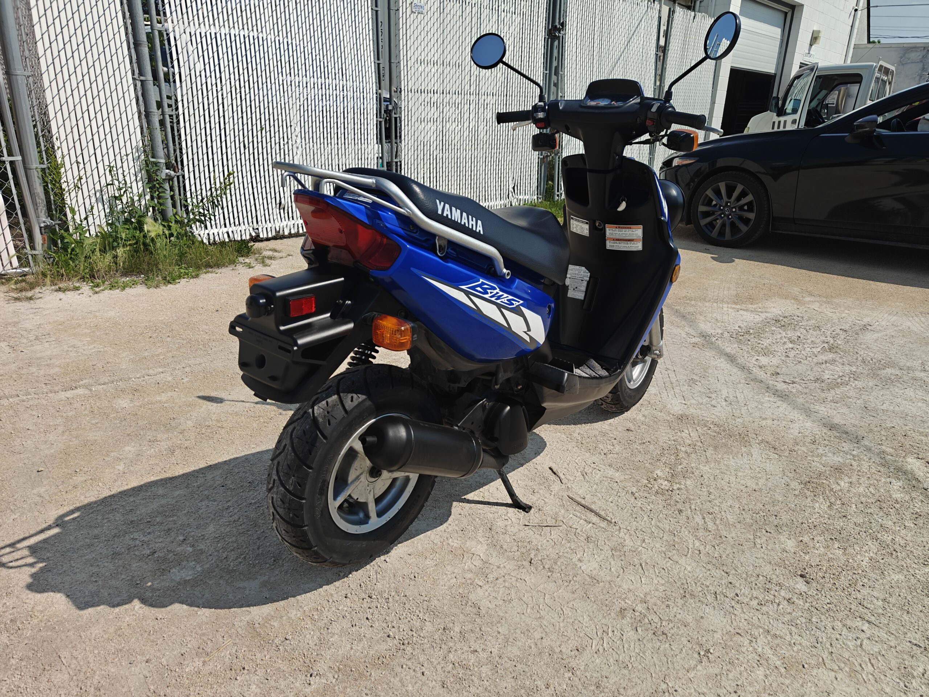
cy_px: 348
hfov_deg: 71.6
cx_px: 464
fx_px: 644
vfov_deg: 56.8
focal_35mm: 24
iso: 80
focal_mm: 5.59
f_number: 1.8
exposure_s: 1/2258
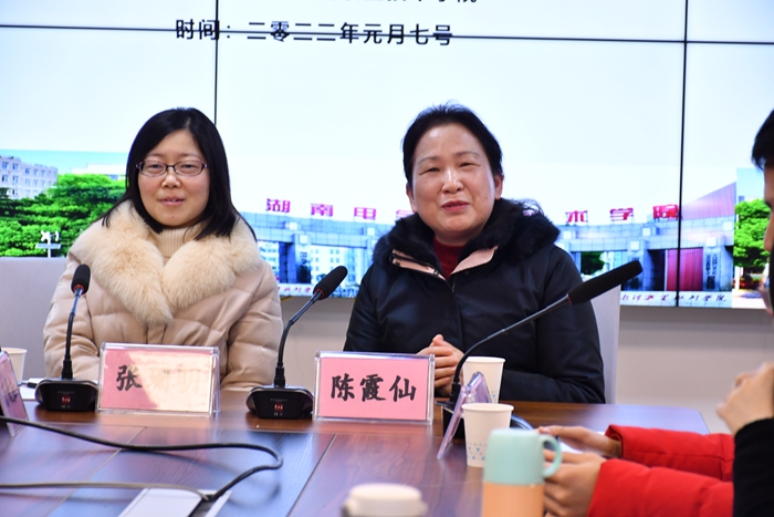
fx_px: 2903
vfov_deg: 10.2
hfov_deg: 15.2
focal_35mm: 135
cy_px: 258
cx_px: 387
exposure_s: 1/80
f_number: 5.3
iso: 1000
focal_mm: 90
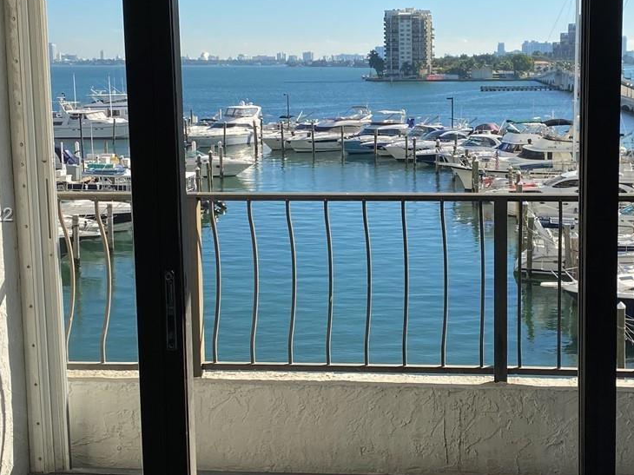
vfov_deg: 25.6
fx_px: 1044
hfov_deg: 33.5
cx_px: 430
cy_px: 216
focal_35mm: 57
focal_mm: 4.25
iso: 32
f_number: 1.8
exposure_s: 1/1838
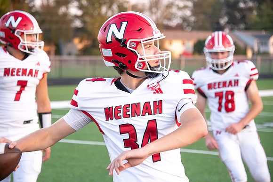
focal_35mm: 122
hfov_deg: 16.8
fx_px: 925
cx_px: 136
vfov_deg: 11.2
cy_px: 91
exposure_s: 1/1250
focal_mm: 122
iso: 4000
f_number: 5.6
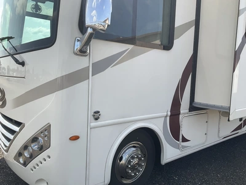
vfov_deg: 48.2
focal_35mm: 29
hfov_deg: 61.7
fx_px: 206
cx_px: 123
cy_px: 92
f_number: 1.8
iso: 25
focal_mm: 3
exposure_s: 1/929
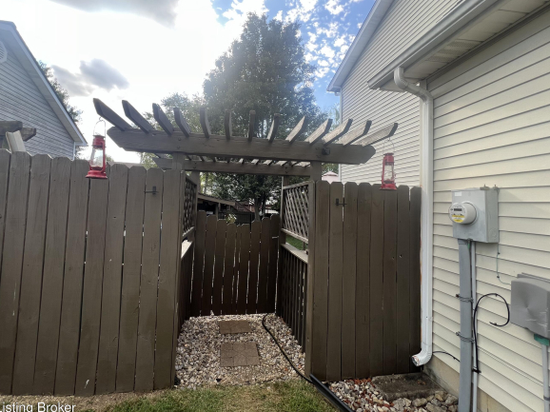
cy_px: 191
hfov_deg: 98.2
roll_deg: -2.0
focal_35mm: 15
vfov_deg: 81.6
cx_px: 268
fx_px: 238
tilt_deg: +1.1
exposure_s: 1/194
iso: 32
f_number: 1.8
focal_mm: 1.57
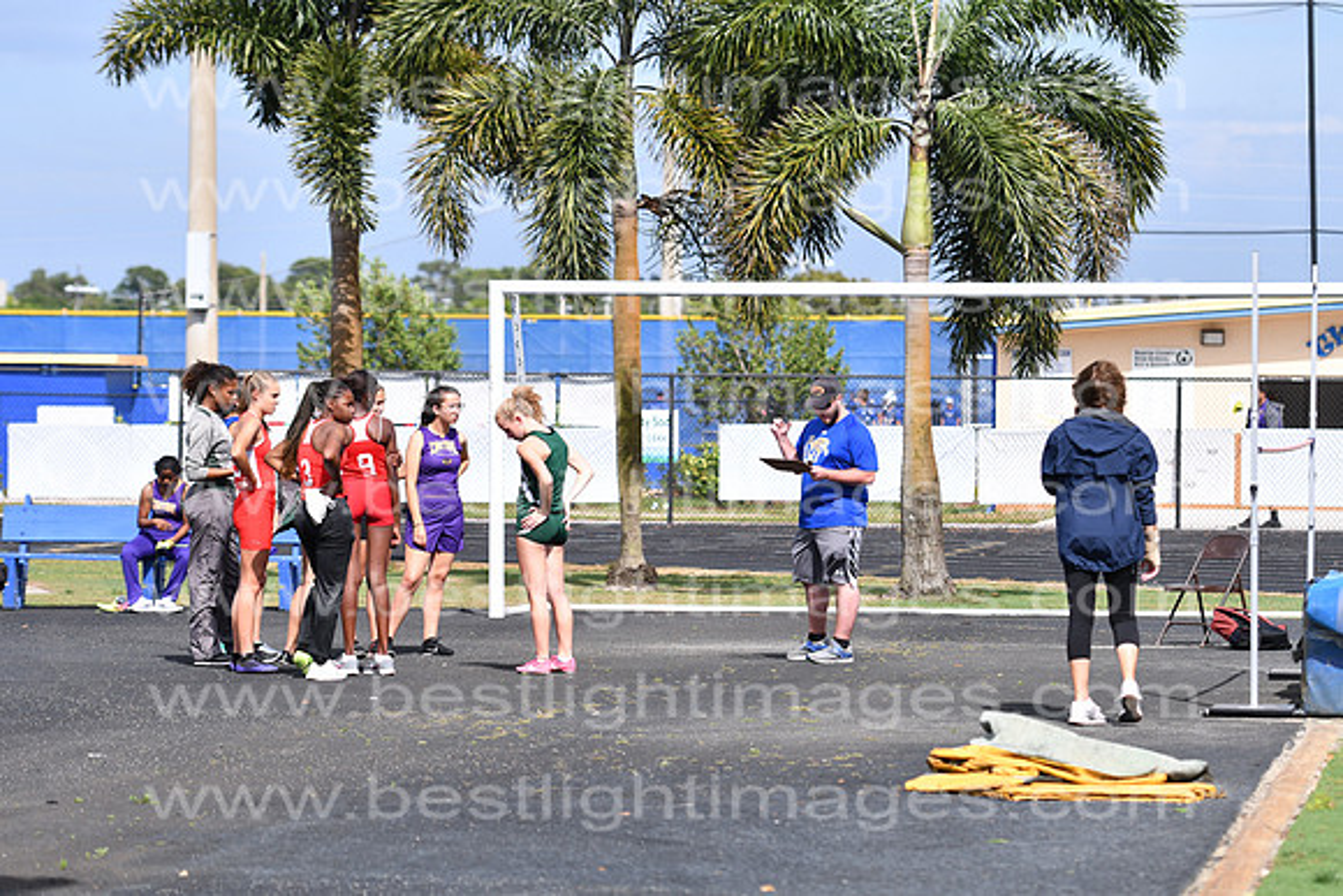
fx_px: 6157
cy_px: 448
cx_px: 672
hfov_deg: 12.4
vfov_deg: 8.3
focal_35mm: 165
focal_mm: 110
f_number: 4
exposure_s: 1/3200
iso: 200
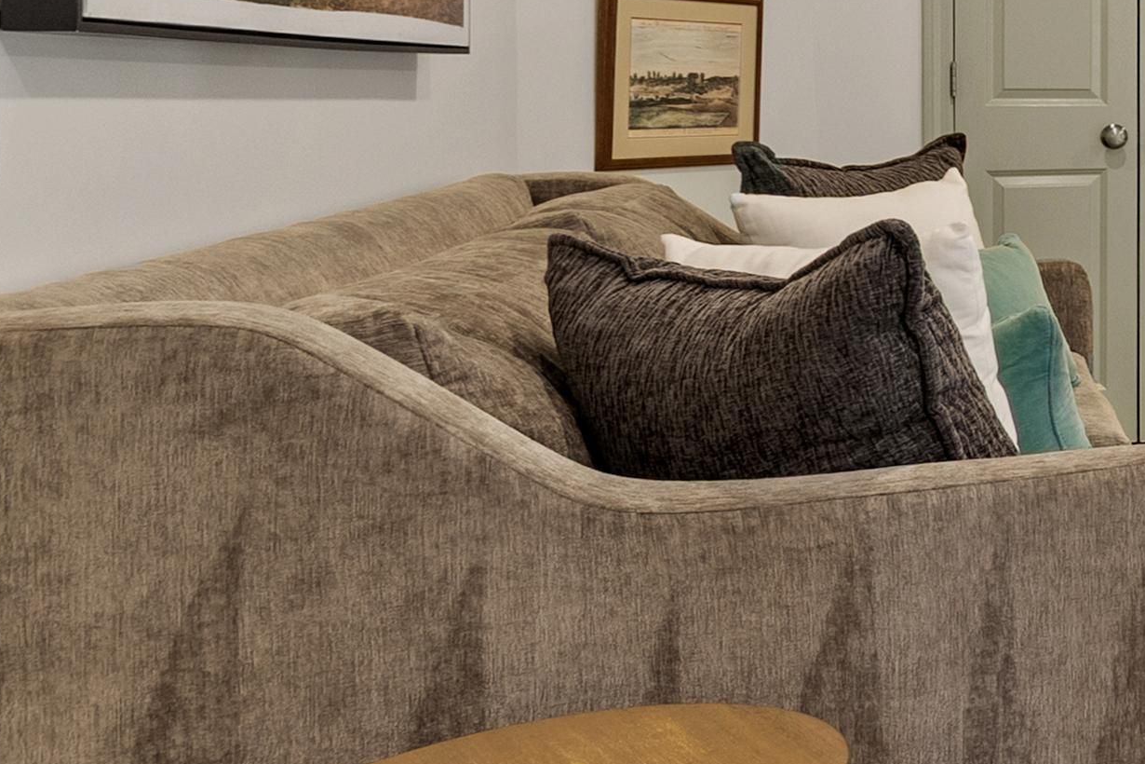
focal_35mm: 48
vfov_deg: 27.0
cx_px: 1818
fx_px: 1527
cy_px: 62
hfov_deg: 26.2
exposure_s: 1/1.67
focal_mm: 10
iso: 400
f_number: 7.1
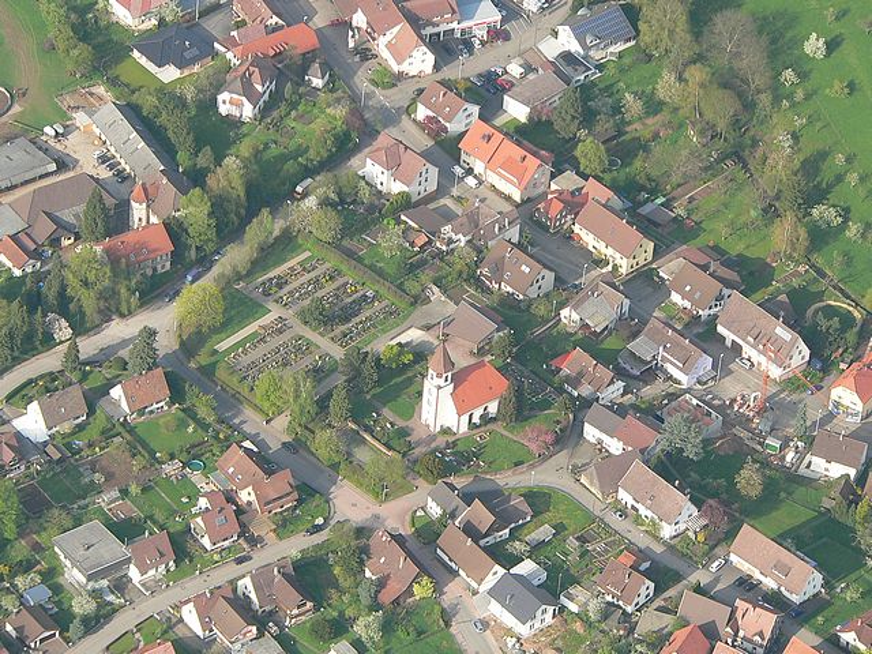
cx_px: 436
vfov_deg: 7.6
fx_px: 4937
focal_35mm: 196
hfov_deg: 10.1
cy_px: 327
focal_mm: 32.6
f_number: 4
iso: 100
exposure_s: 1/400
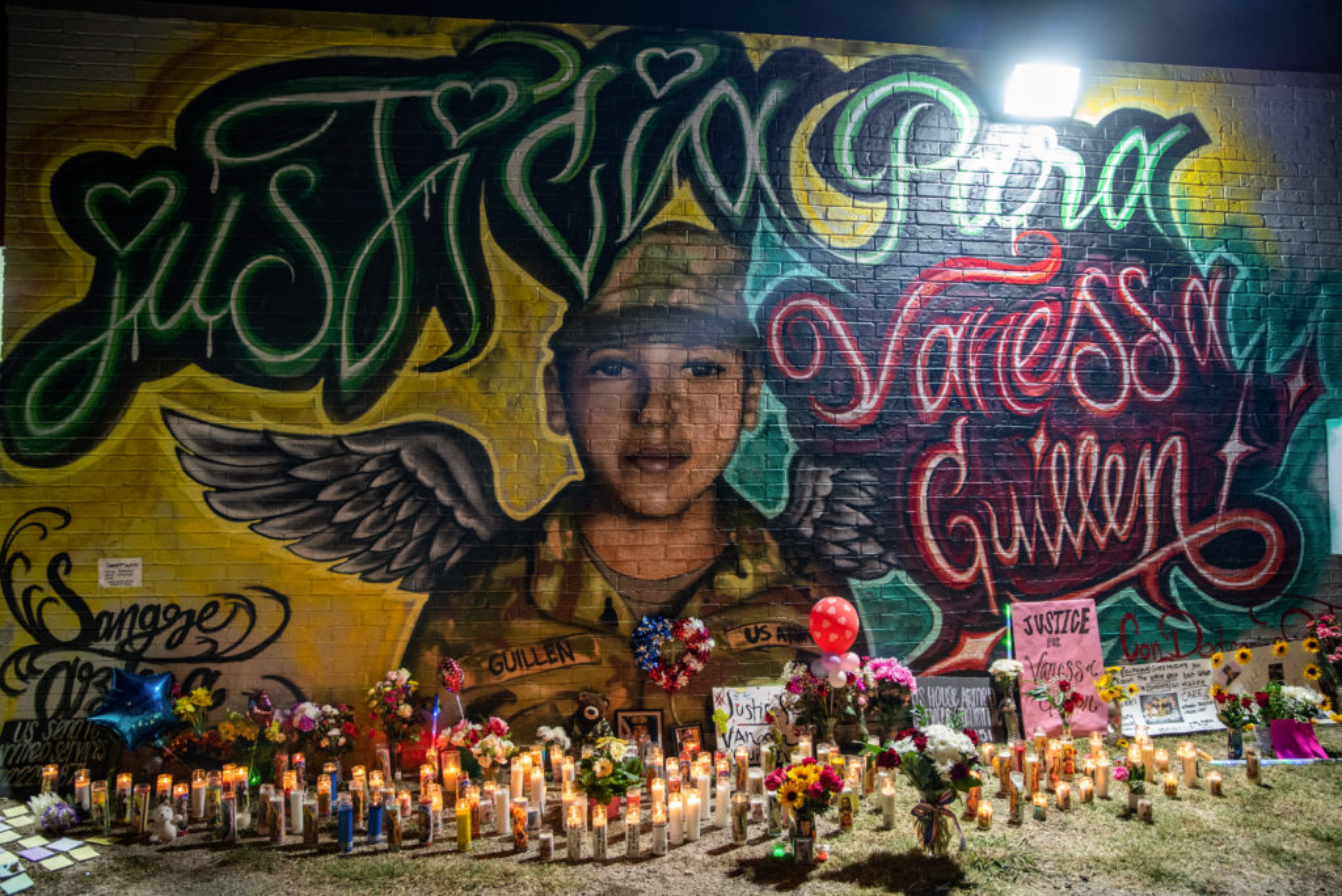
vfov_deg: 53.2
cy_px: 448
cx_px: 671
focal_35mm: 24
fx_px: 895
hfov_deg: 73.7
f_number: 2.8
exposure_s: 1/60
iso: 1600
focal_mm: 24
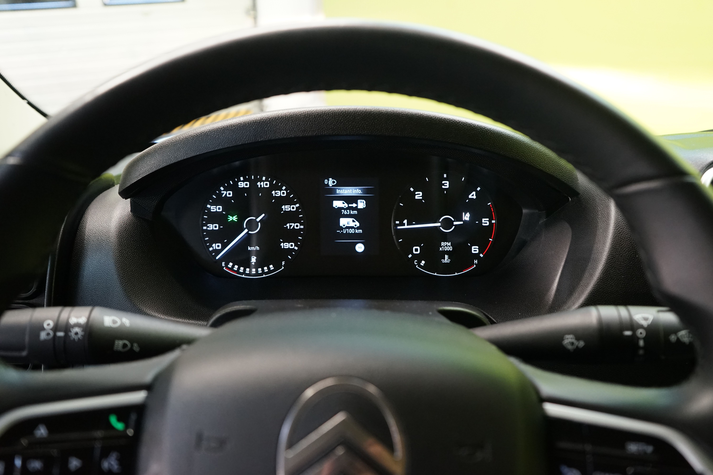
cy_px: 238
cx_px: 356
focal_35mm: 31
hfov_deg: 60.3
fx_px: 614
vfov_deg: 42.3
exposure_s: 1/40
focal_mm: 31
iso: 3200
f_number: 5
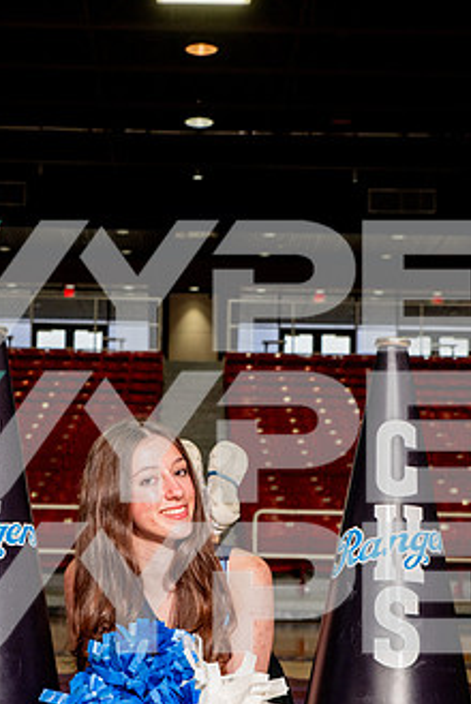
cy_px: 439
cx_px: 193
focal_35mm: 82
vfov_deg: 24.7
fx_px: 1606
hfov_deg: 16.7
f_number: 7.1
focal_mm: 60
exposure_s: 1/320
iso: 800
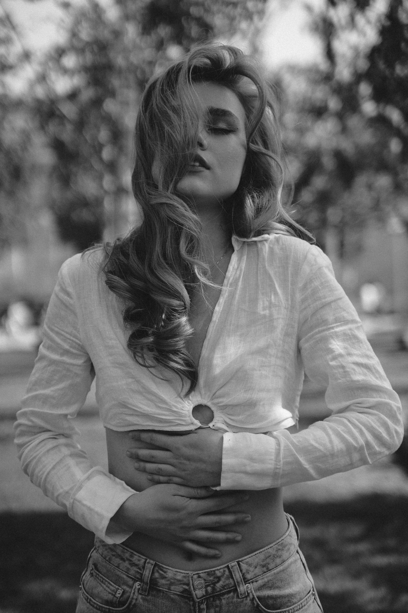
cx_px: 204
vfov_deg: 28.1
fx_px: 1224
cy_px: 306
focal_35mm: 72
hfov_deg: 18.9
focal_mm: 72
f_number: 2.8
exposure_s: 1/4000
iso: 250
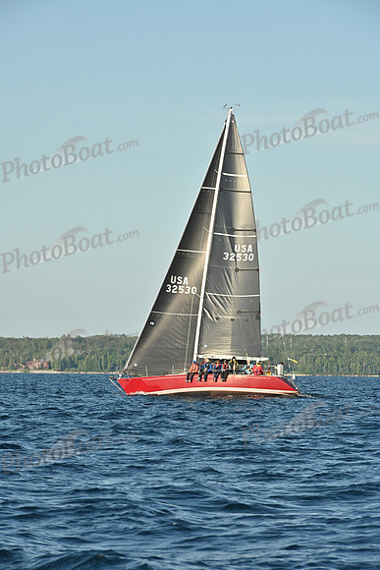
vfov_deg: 10.3
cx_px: 190
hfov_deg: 6.9
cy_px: 285
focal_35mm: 200
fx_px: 3165
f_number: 14
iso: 800
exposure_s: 1/1000
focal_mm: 200
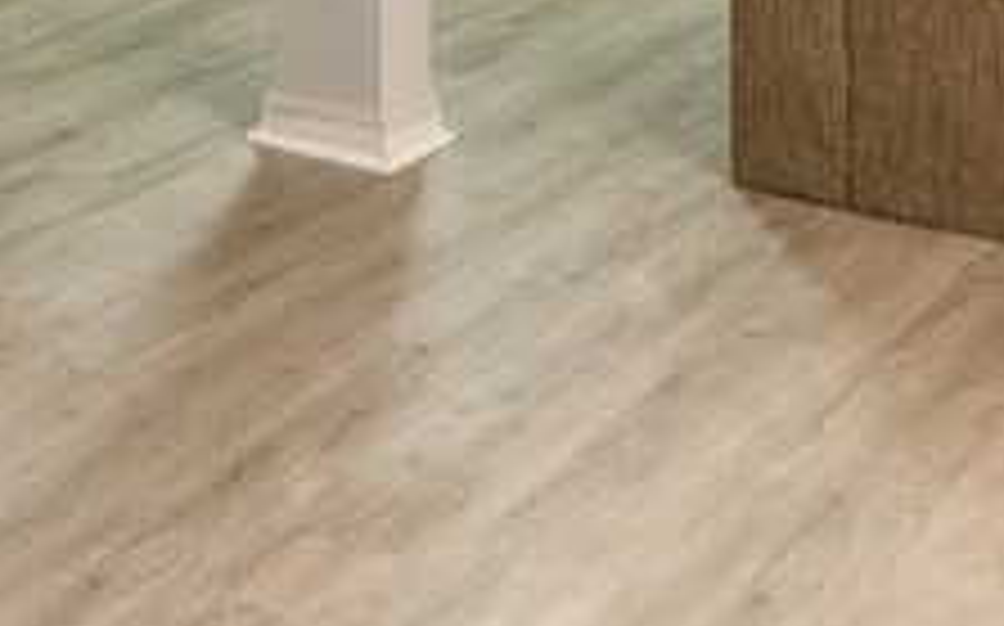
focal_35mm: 96
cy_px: -545
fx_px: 2625
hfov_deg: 21.0
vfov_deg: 12.3
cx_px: 32
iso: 400
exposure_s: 1/1.25
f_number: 8
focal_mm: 7
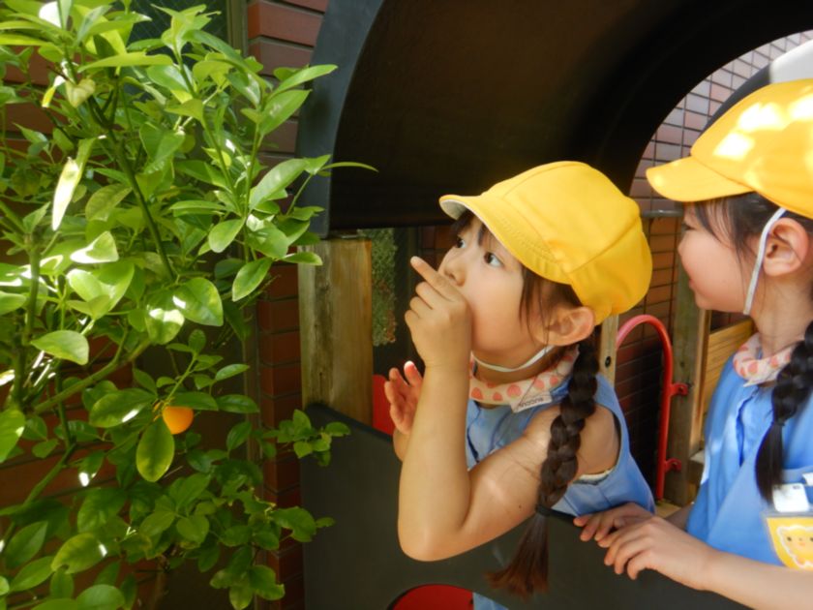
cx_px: 406
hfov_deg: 71.6
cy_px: 305
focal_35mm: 24
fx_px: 564
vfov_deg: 56.8
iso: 125
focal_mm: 4.3
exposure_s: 1/125
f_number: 2.8
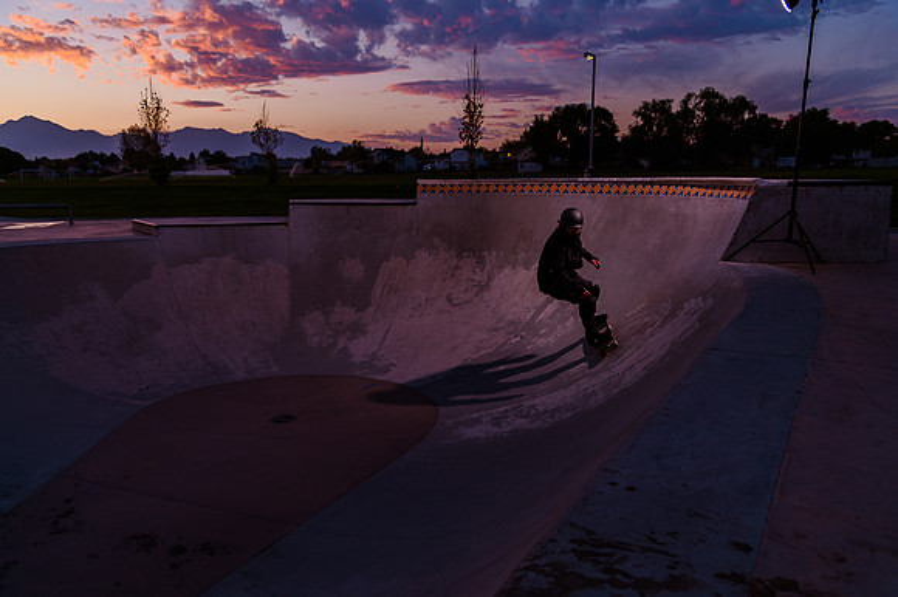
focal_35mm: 28
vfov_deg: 46.1
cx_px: 449
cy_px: 298
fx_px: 702
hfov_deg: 65.2
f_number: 4
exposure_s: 1/250
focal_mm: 28
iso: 500
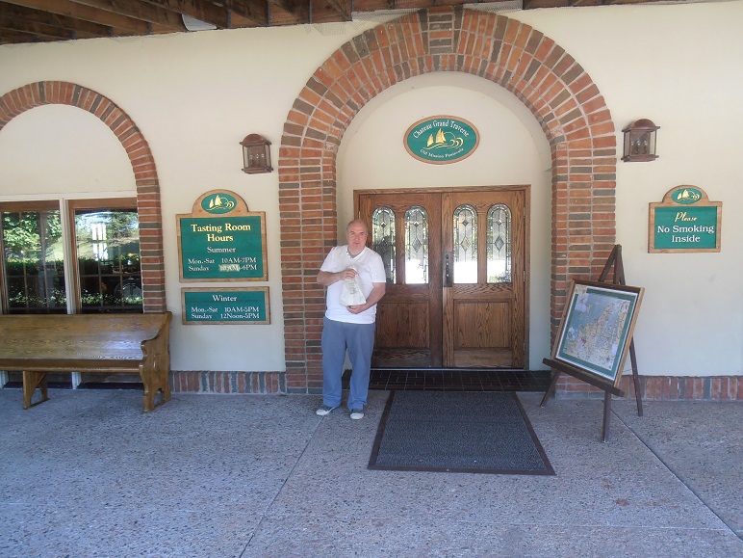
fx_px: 515
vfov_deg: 56.8
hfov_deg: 71.6
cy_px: 279
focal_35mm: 24
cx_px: 372
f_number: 3
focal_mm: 4.2
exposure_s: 1/30
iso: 80
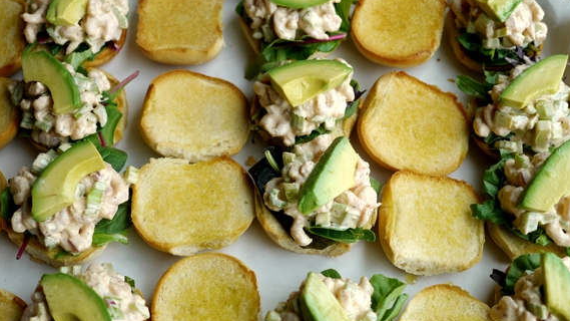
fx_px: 831
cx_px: 286
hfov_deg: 37.8
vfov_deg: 21.8
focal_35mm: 55
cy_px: 171
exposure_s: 1/400
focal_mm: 25
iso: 100
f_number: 2.5
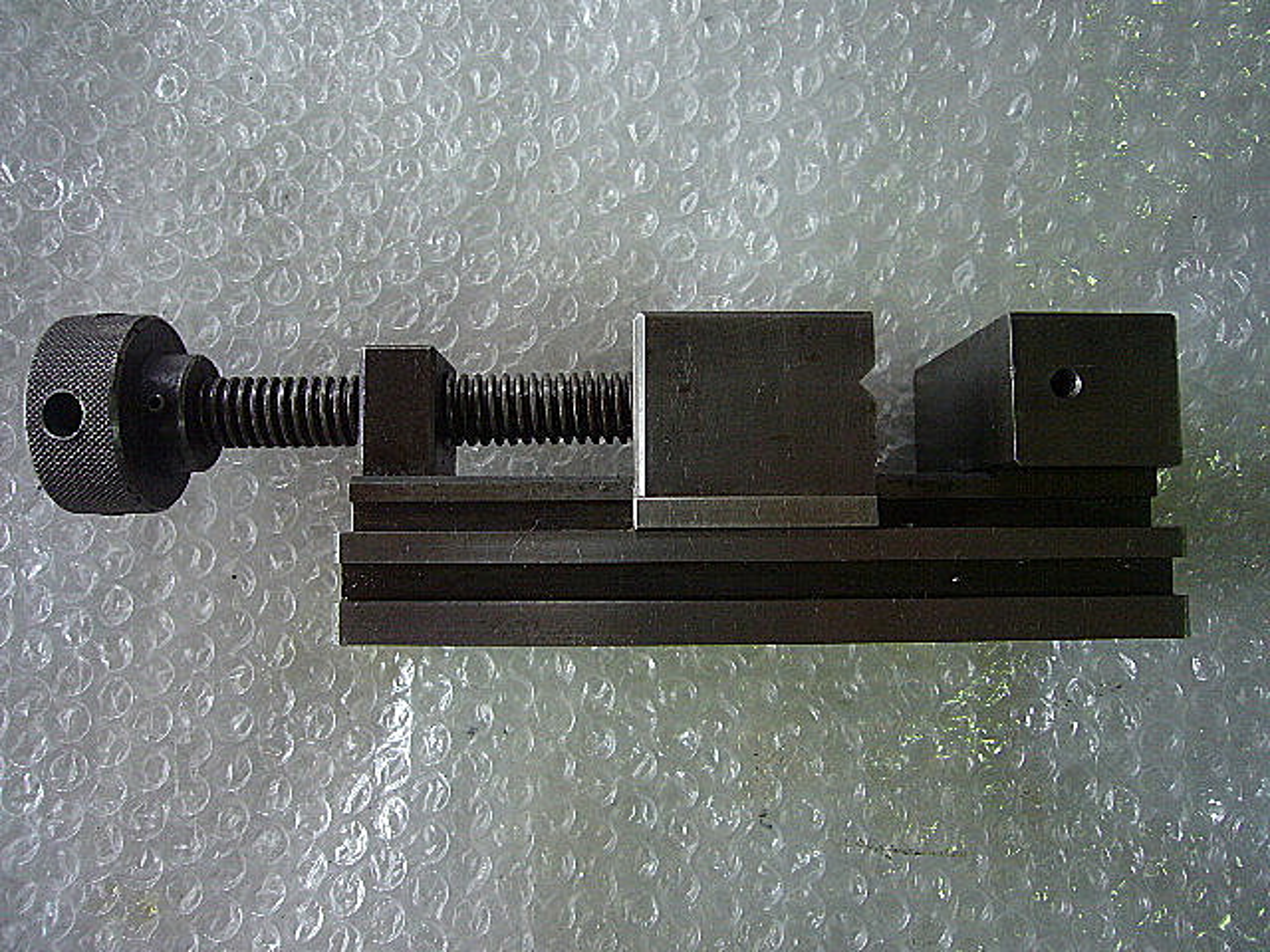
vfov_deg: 49.7
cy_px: 476
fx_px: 1027
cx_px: 635
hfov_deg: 63.4
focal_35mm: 28
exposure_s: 1/15
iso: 160
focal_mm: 4.6
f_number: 2.8
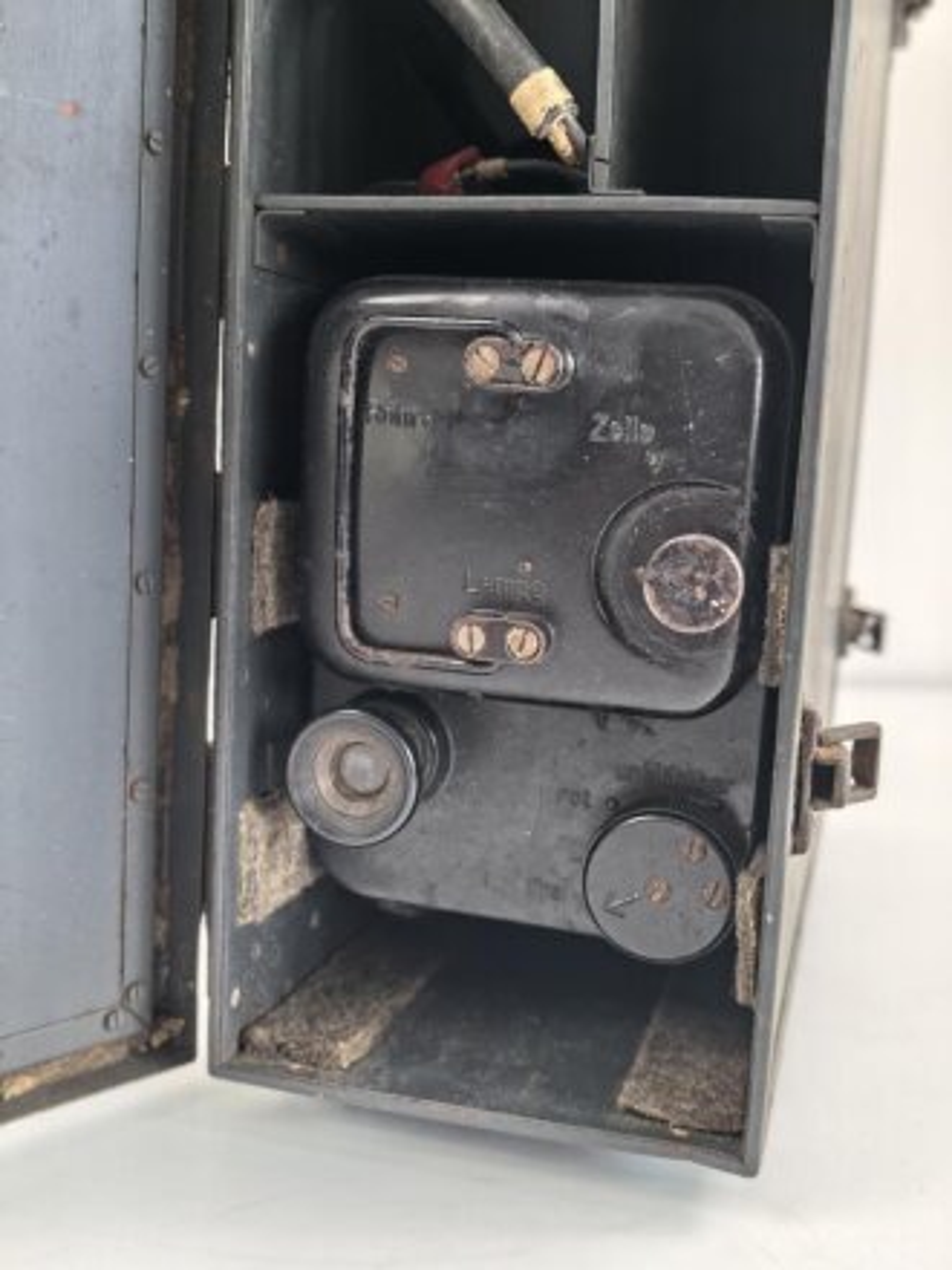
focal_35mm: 37
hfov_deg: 38.7
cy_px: 635
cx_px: 476
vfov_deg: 50.1
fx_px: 1357
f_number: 2
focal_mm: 8.5
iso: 800
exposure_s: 1/1014
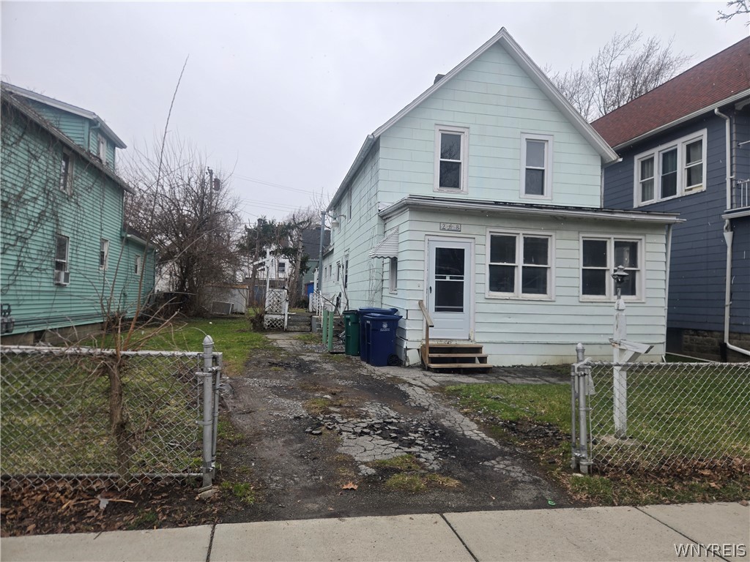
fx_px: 498
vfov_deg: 58.9
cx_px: 375
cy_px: 281
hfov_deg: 73.9
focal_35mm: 23
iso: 25
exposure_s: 1/180
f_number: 1.8
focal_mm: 5.4
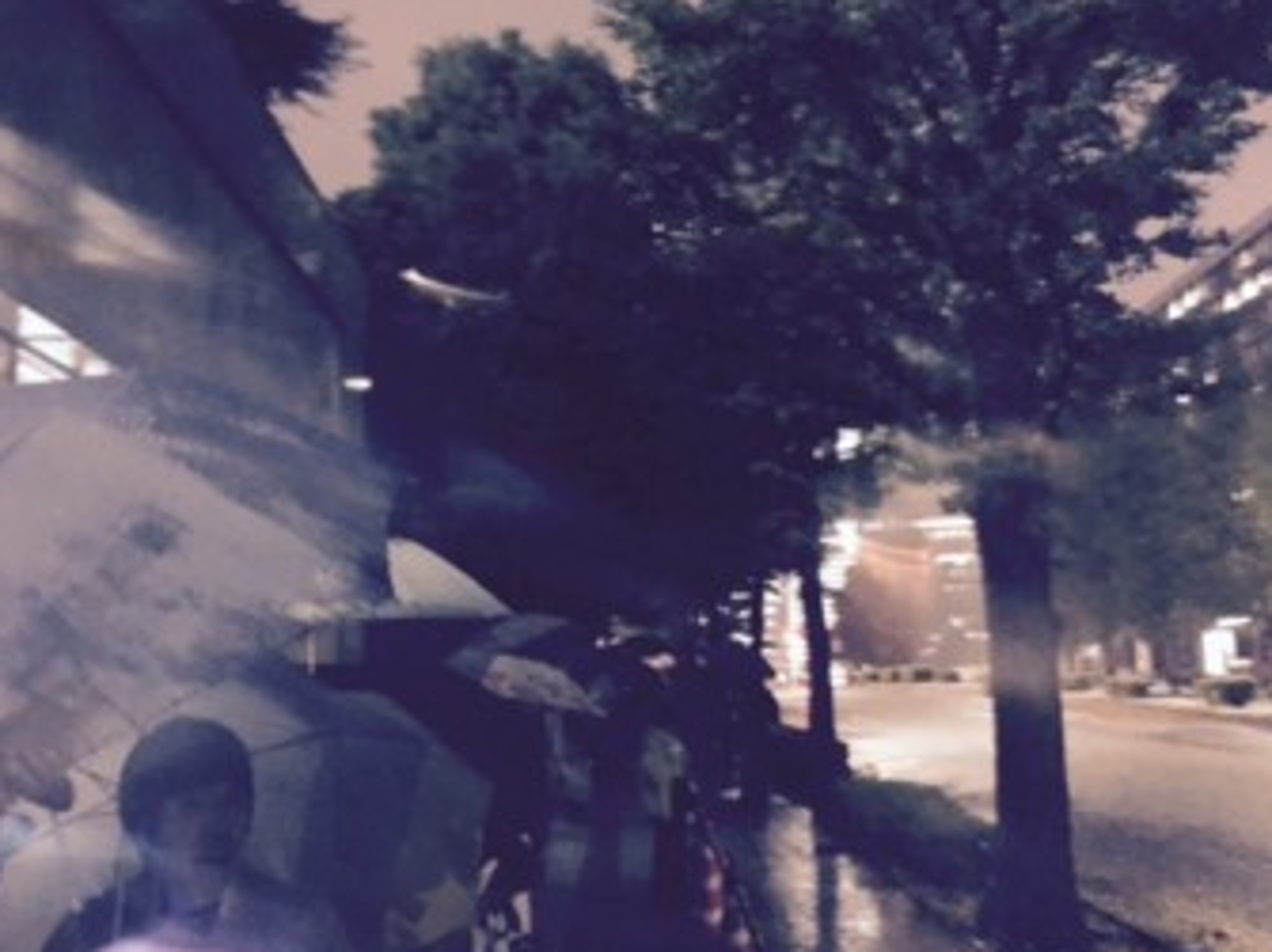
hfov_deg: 47.9
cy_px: 482
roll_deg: +2.4
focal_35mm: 39
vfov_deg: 36.8
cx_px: 653
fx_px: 1433
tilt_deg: +7.6
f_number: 2.2
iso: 1250
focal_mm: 4.15
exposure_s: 1/15
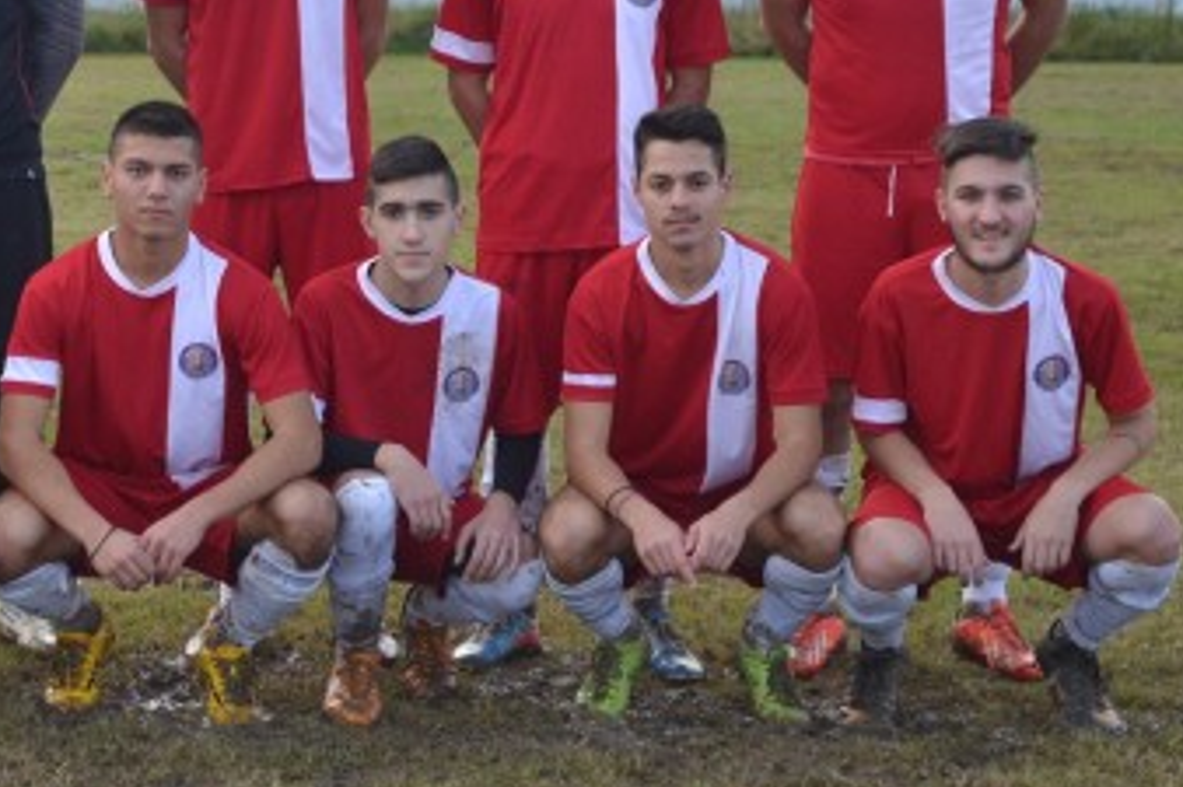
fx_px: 4237
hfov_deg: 15.8
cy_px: 150
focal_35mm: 129
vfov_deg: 10.6
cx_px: 238
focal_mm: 44
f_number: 5.3
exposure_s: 1/500
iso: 640
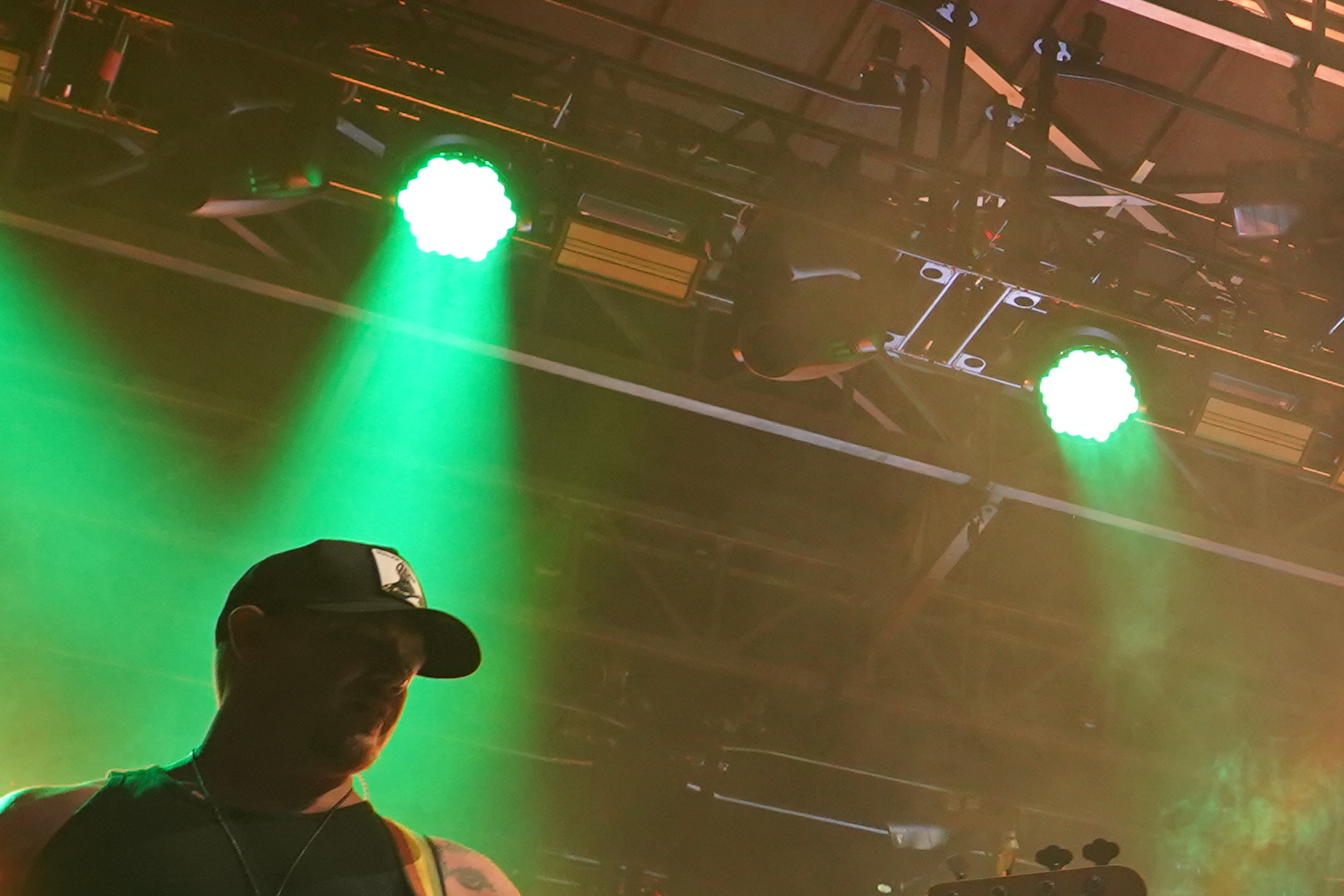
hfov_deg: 19.3
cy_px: 848
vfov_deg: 14.8
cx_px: 2059
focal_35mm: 91
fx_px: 3397
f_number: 4
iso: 1600
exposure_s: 1/160
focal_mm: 24
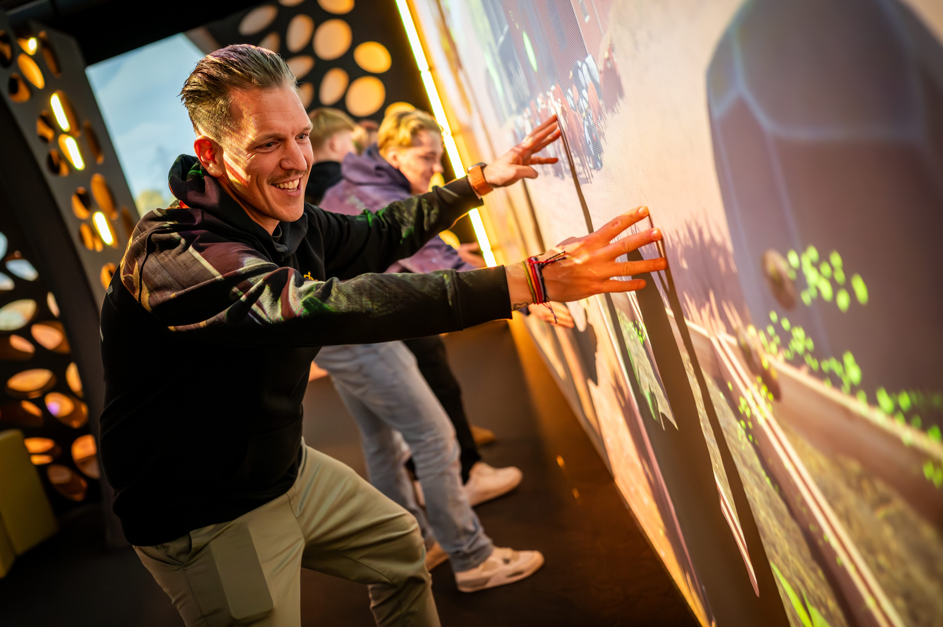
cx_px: 427
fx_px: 1021
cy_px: 306
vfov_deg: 34.2
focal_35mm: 39
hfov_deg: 49.5
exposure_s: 1/400
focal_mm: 35
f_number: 1.8
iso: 4000
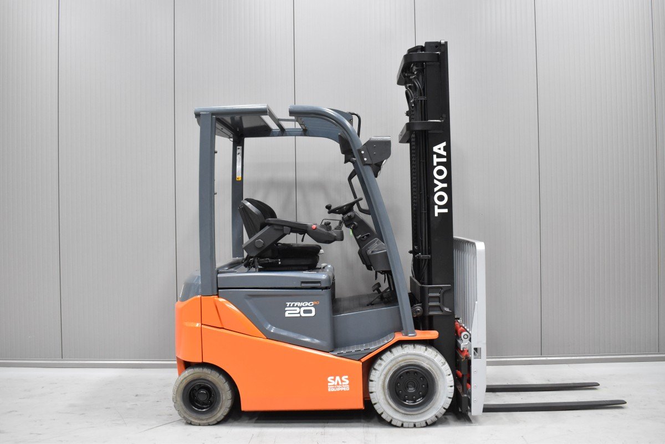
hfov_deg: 57.2
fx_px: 610
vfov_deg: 40.0
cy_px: 222
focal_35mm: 33
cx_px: 332
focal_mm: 22
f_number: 5
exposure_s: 1/25
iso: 1600
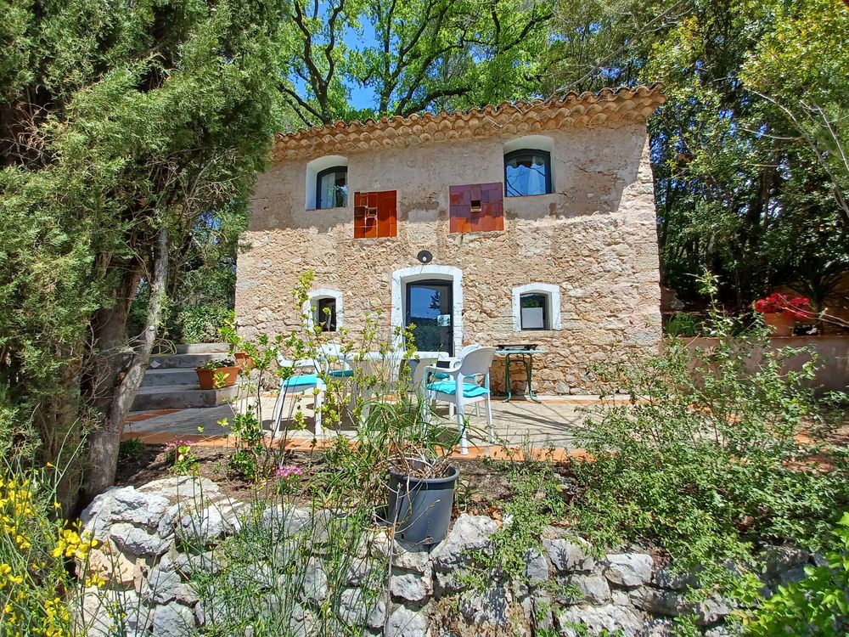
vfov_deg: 89.9
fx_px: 319
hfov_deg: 106.2
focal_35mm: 13
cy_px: 318
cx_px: 424
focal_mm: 1.42
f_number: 2.2
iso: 40
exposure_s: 1/923
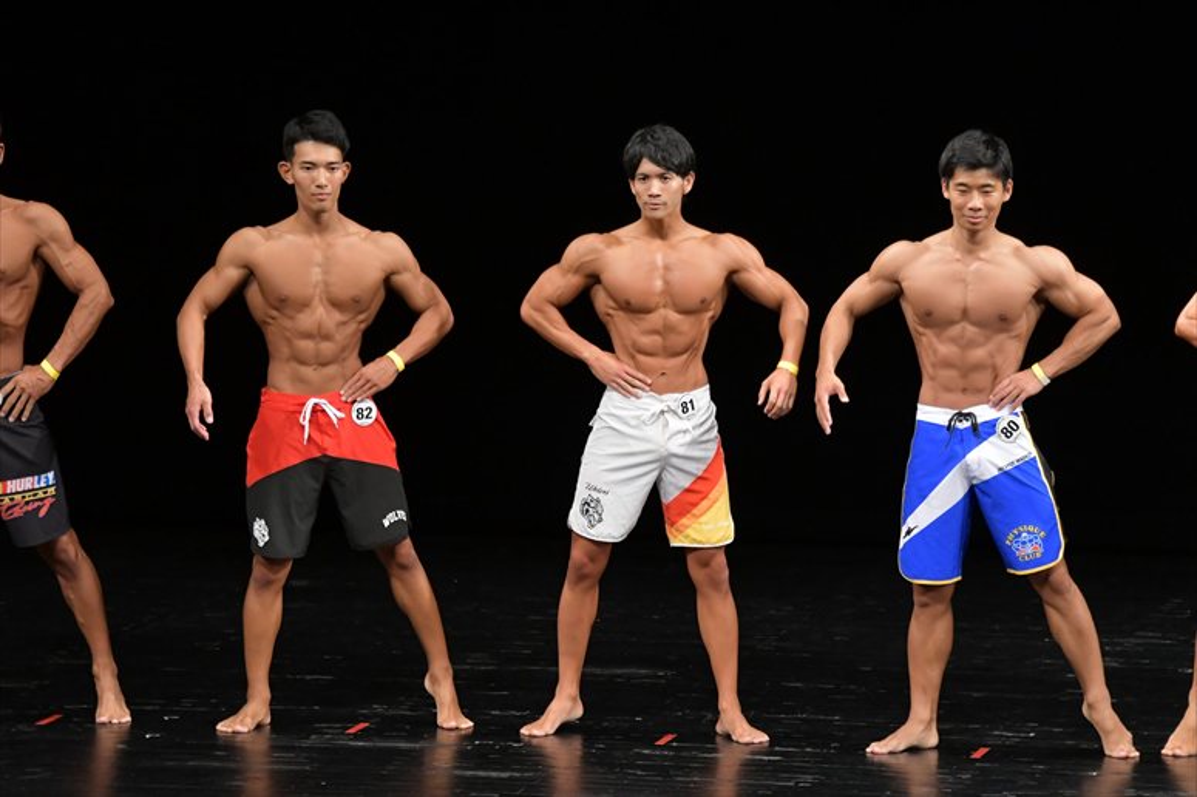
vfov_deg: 5.4
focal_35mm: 255
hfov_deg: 8.1
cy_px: 398
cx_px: 598
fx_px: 8475
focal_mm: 170
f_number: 5.6
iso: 3200
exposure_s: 1/400
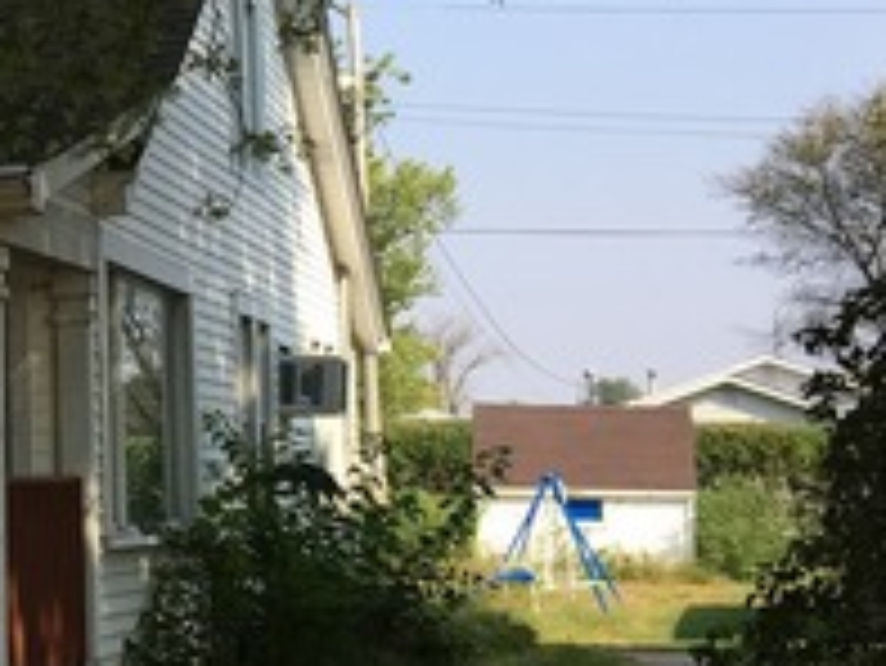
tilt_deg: +4.2
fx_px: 2407
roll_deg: -1.2
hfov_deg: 18.4
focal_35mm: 94
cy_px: 346
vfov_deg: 15.7
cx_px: -454
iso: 25
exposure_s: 1/801
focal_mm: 4.15
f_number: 2.2
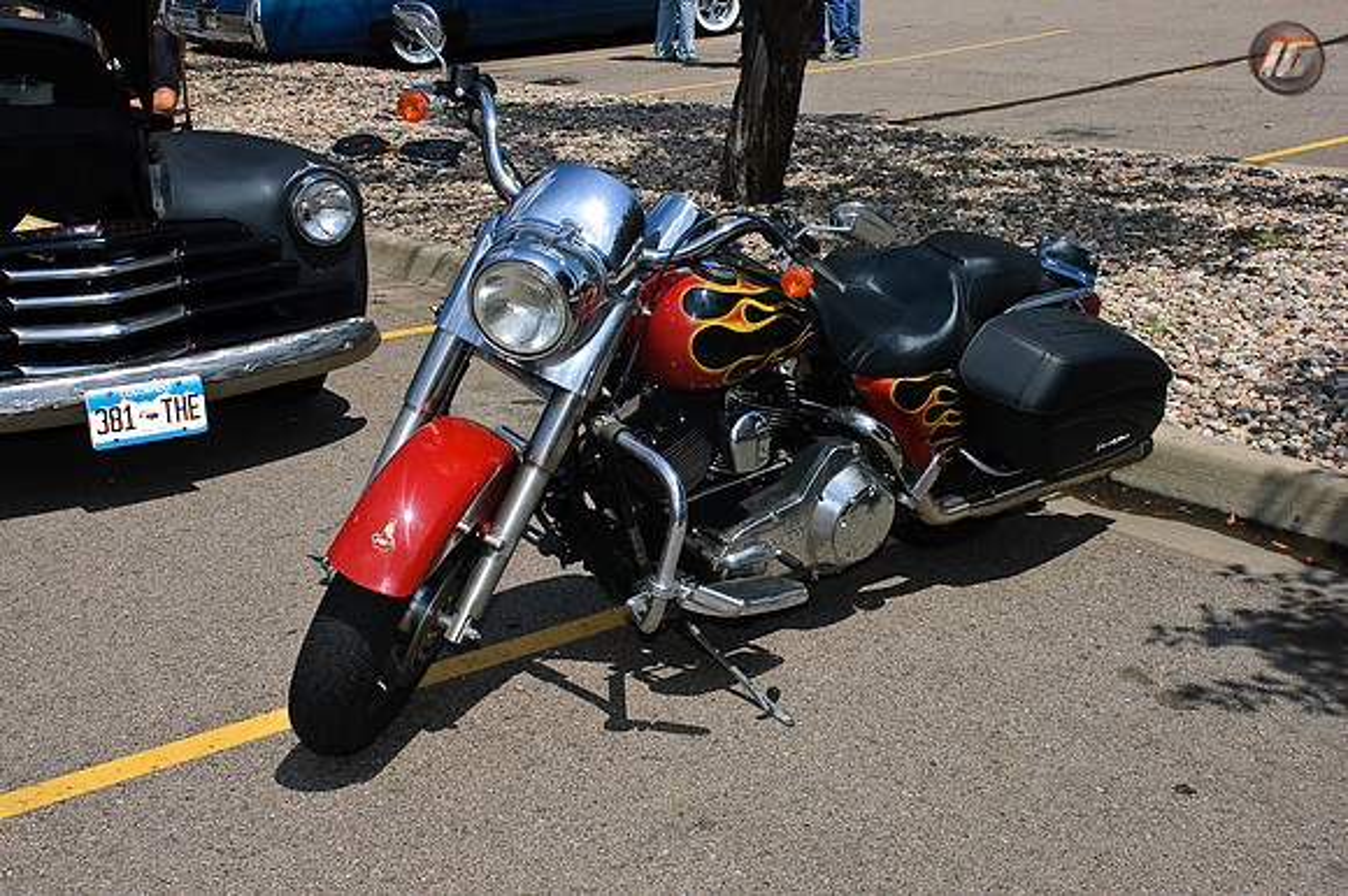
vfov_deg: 28.0
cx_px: 674
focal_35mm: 48
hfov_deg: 41.1
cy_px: 448
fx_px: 1796
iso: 200
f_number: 11
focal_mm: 32
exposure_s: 1/500
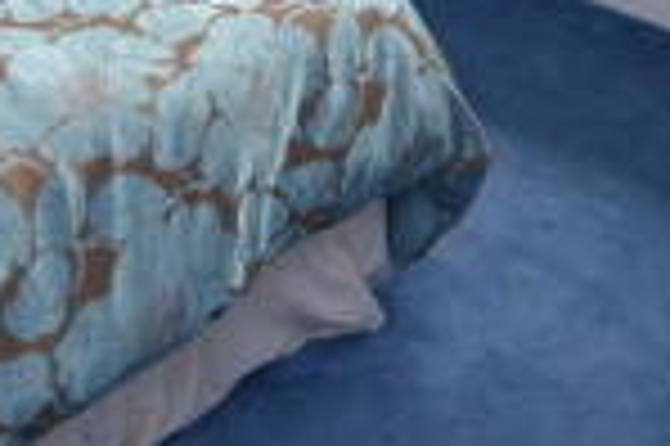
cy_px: -115
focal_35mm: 66
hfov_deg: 30.0
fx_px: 1227
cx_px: 160
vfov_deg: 19.2
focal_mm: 10
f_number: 4
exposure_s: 1/60
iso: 500
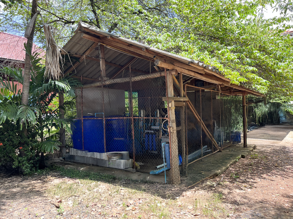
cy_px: 110
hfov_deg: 67.3
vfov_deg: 53.1
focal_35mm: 26
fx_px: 220
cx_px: 146
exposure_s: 1/304
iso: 50
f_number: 1.6
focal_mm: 5.1
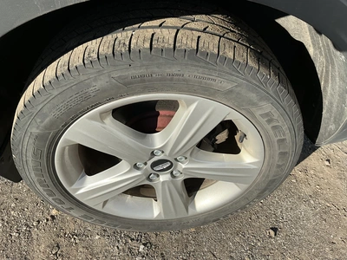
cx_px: 174
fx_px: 281
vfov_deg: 49.7
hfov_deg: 63.4
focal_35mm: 28
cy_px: 130
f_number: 1.8
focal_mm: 3
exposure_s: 1/944
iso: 25
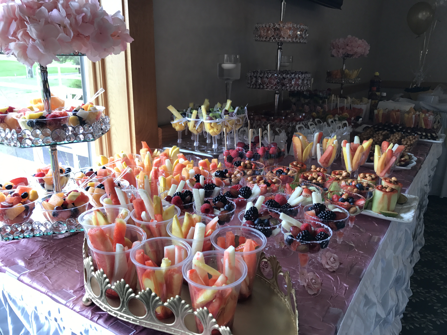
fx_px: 362
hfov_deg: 63.4
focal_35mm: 28
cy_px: 168
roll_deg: -1.1
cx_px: 224
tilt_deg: -16.0
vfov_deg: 49.7
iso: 25
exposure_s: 1/60
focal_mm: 3.99
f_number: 1.8
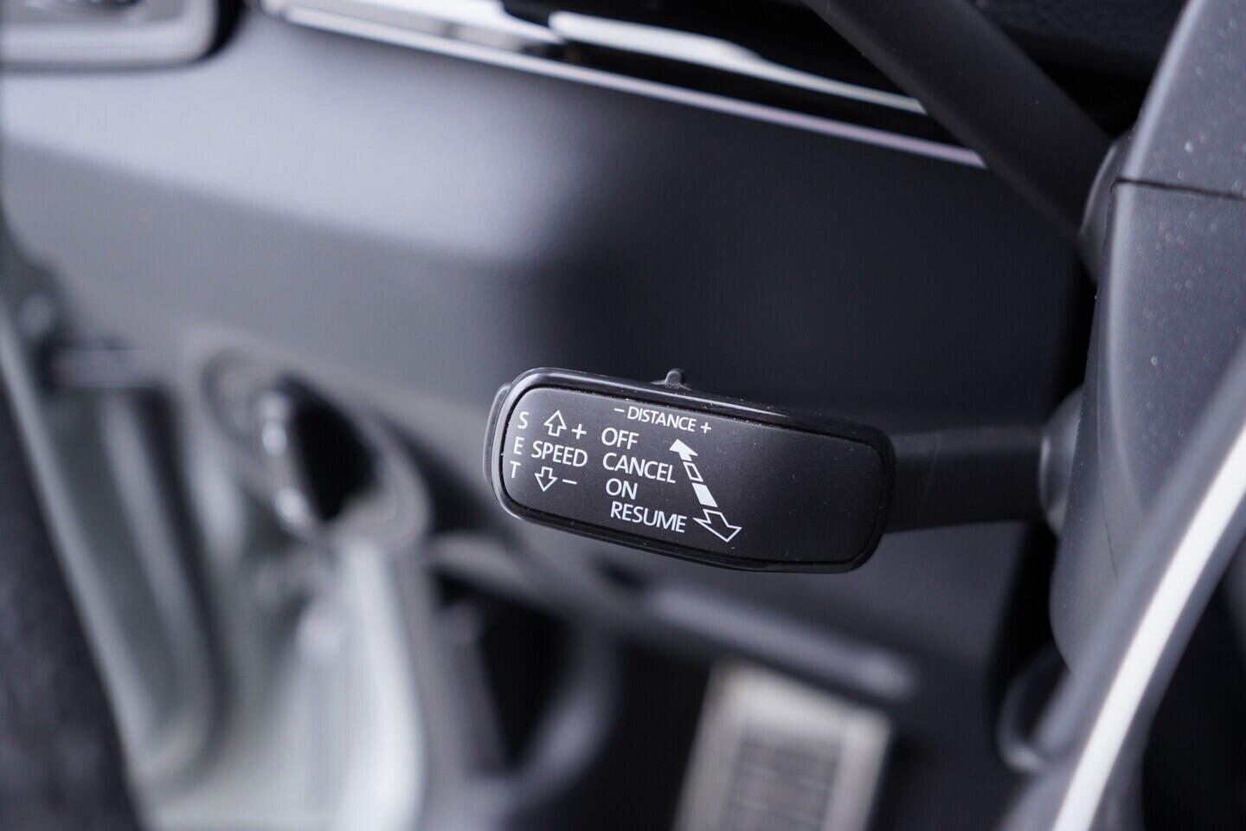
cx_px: 623
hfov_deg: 53.1
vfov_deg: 36.9
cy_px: 416
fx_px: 1246
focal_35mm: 36
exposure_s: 1/40
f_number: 2.8
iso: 400
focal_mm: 24
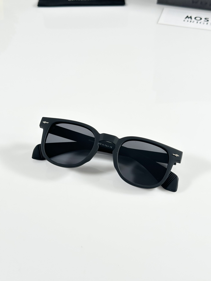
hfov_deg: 30.3
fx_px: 390
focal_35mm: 48
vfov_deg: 39.7
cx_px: 106
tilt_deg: -43.5
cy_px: 140
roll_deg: +0.9
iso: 50
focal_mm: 6.86
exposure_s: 1/50
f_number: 1.78
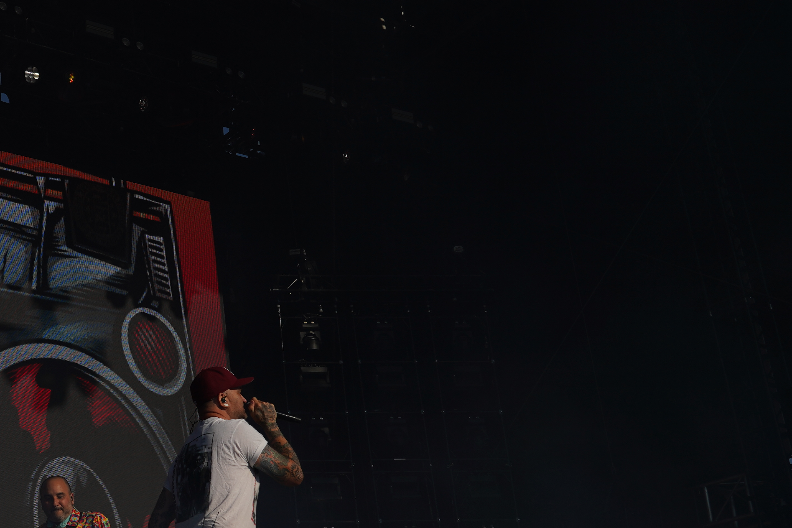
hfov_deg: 30.0
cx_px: 24
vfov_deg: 21.6
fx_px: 1386
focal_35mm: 63
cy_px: 306
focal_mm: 30
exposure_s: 1/1000
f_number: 8
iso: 100
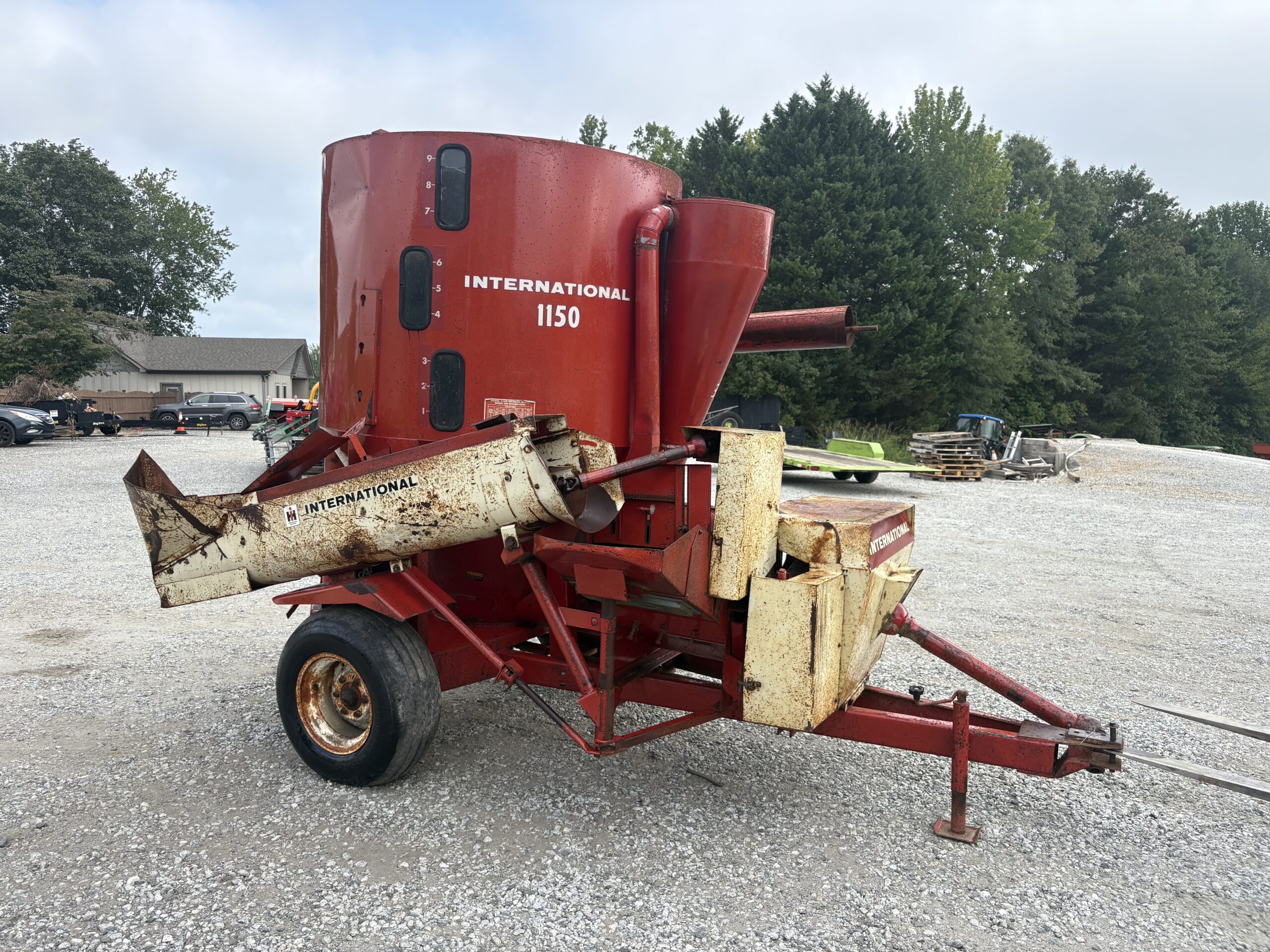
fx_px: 954
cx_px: 635
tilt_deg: -4.5
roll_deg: -0.4
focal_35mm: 26
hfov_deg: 67.3
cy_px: 476
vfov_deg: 53.1
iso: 50
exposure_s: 1/1196
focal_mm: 5.96
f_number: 1.6
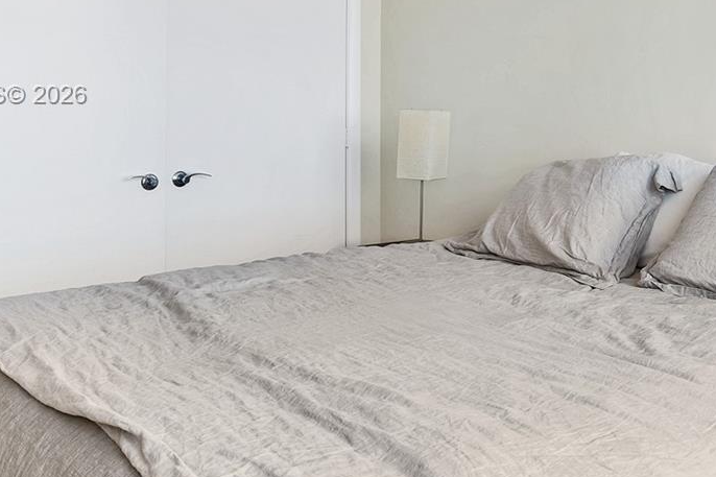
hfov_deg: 43.7
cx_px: 596
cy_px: 97
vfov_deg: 31.1
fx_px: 835
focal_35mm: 42
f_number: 11
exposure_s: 1/2
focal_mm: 18
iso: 200
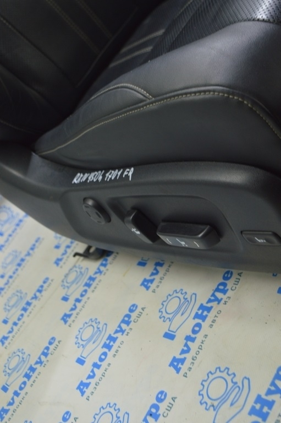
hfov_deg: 28.0
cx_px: 140
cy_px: 212
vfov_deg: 41.1
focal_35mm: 48
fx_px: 563
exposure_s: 1/20
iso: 400
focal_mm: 32
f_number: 5.6
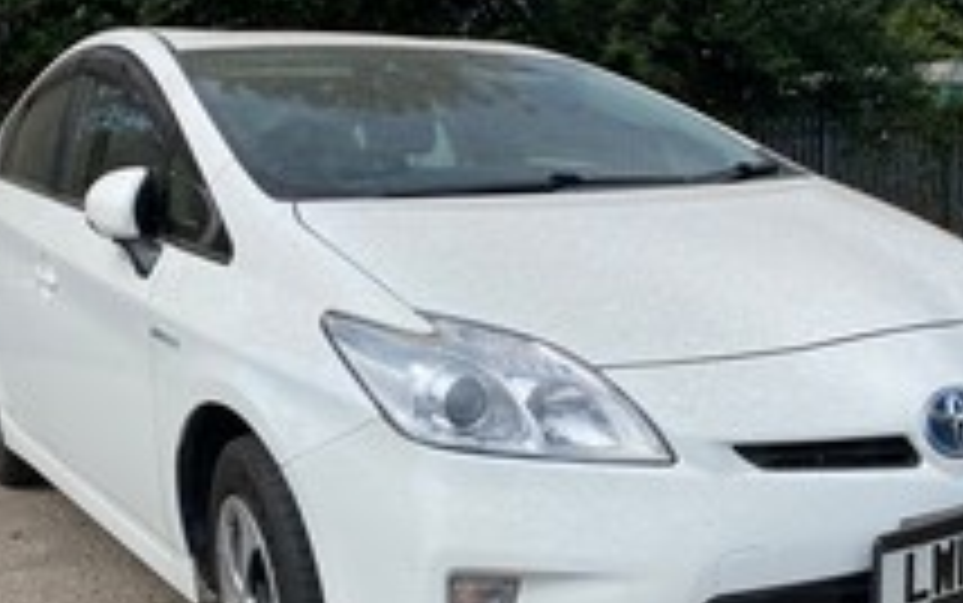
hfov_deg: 44.1
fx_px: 1182
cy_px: 432
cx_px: 572
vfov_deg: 28.3
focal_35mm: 45
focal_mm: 4.25
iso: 32
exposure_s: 1/3984
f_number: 1.8
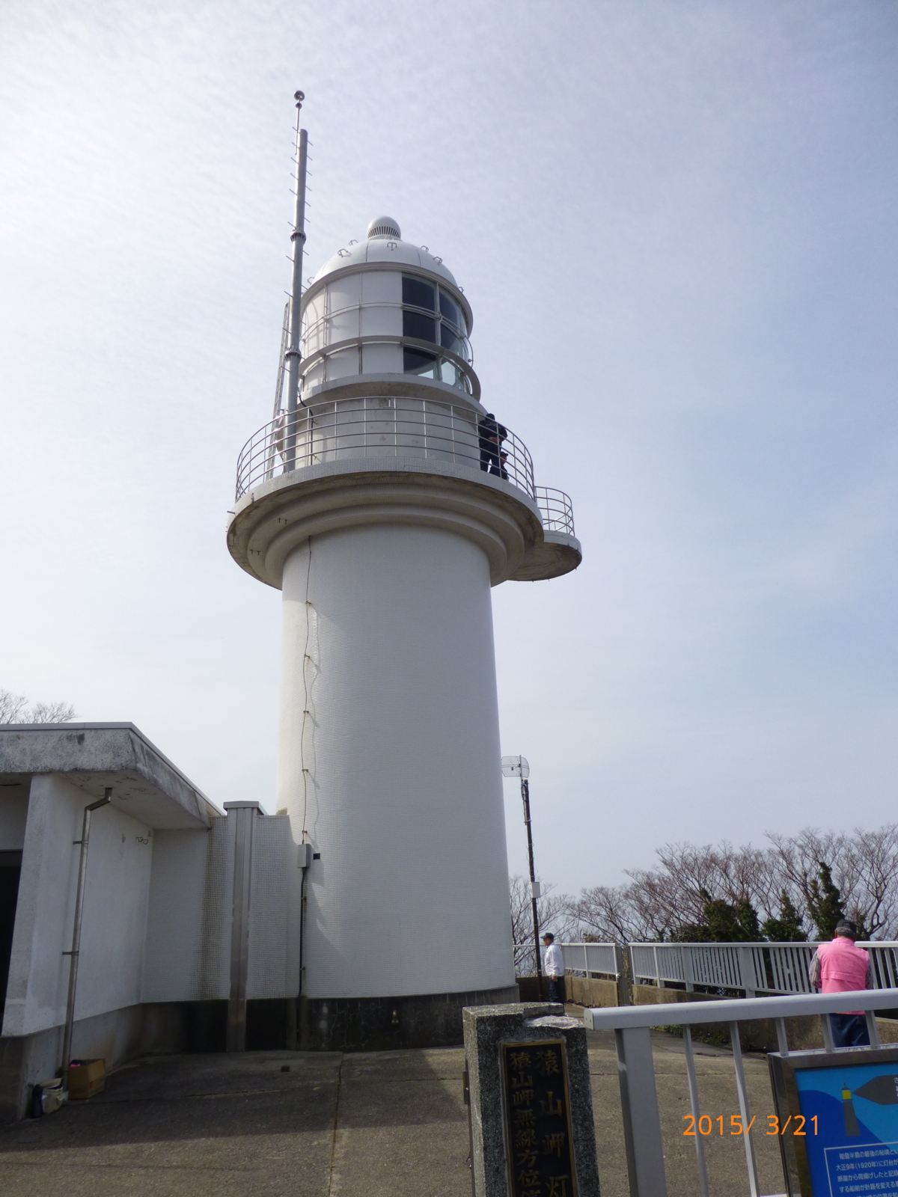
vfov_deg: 71.6
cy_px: 598
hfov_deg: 56.8
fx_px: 830
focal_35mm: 24
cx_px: 449
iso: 100
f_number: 4
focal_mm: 4.3
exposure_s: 1/1300
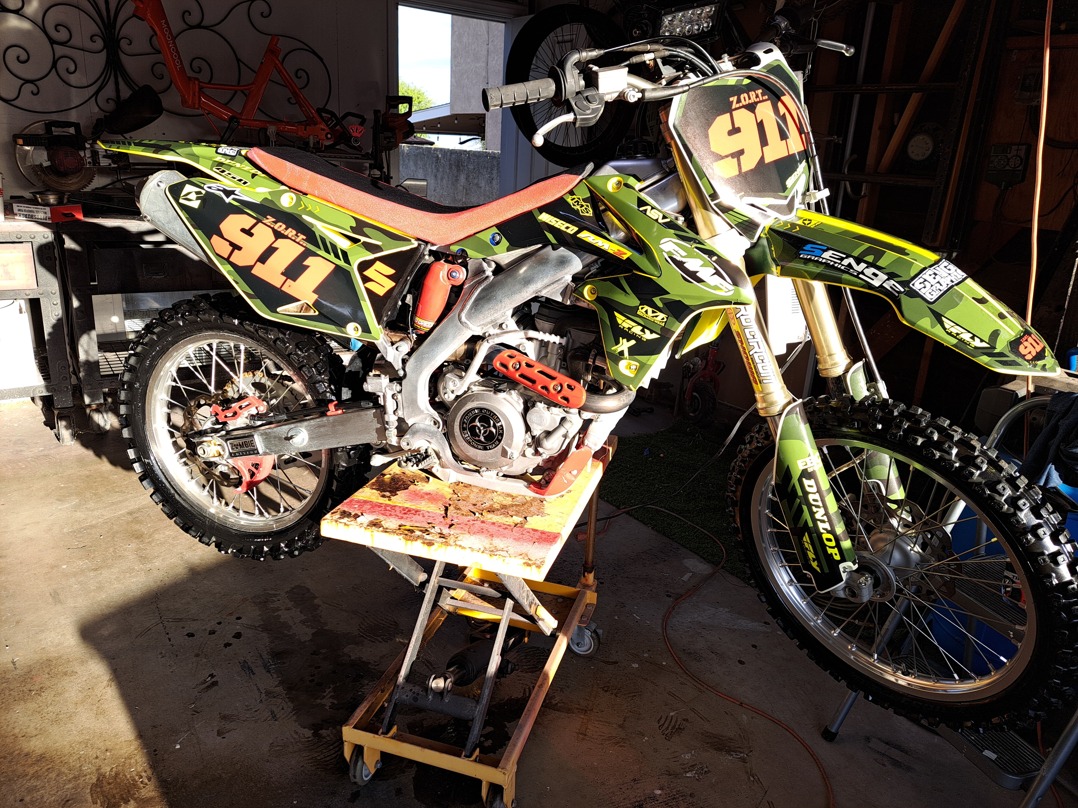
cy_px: 404
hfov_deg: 71.6
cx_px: 539
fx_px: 747
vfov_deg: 56.8
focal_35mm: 24
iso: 50
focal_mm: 5.23
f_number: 1.8
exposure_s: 1/430
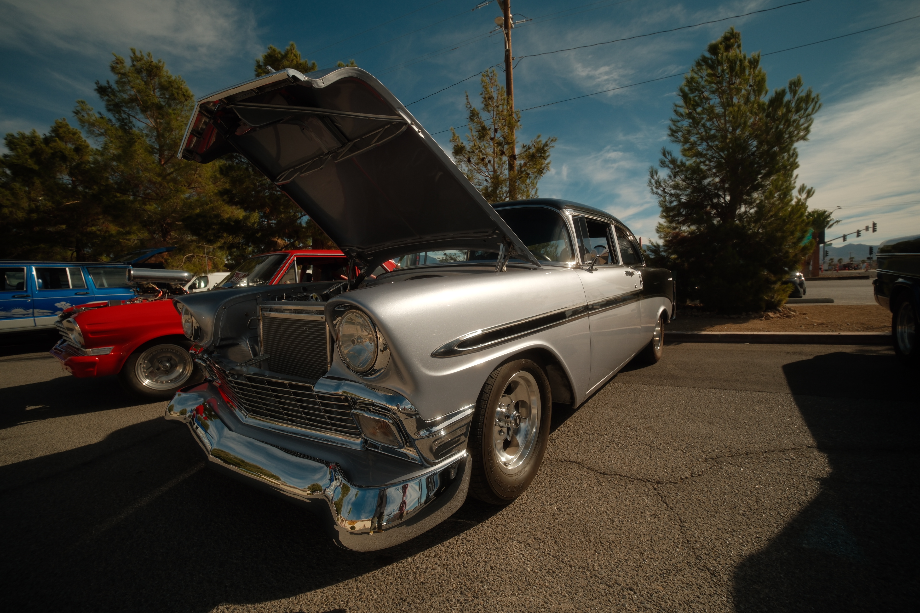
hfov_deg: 104.3
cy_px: 306
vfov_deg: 81.2
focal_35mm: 14
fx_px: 358
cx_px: 460
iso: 125
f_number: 5.6
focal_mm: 9
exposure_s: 1/800
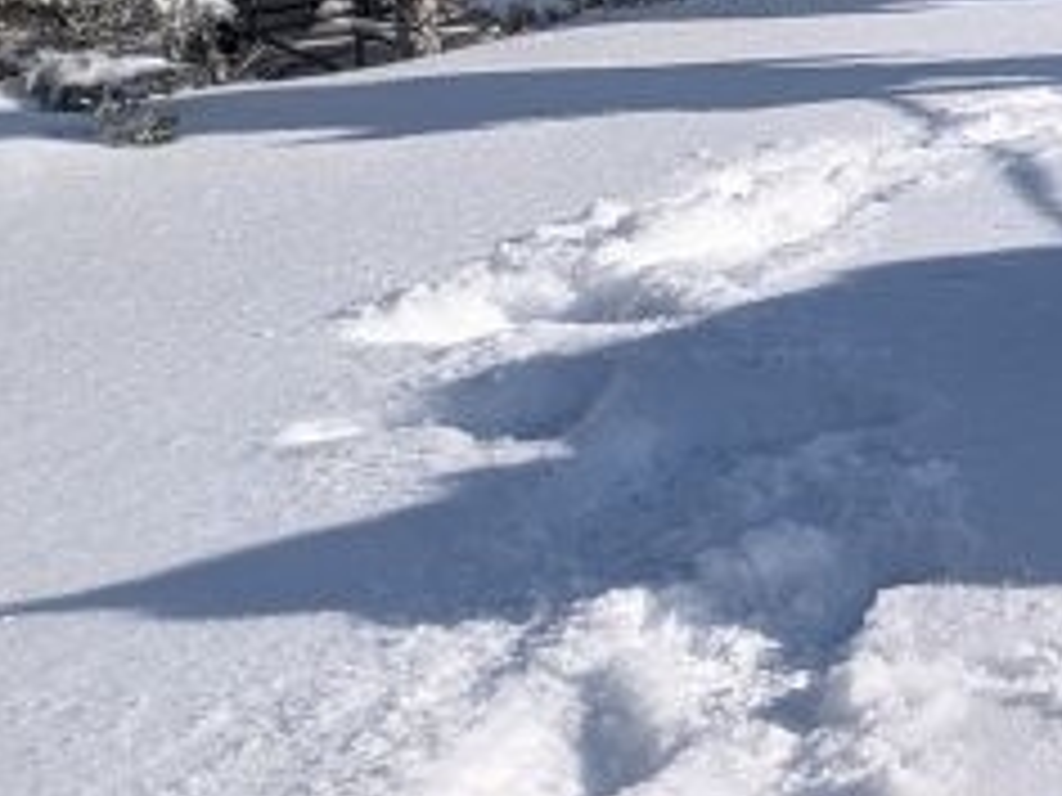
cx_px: 1953
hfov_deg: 15.3
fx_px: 3375
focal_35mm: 110
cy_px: -432
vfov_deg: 12.7
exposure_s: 1/2421
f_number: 1.7
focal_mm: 4.53
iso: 34
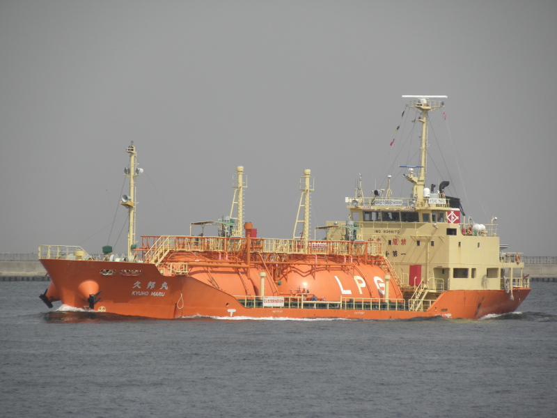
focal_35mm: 461
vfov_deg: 3.2
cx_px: 278
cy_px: 209
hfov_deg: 4.3
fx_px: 7418
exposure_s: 1/500
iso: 64
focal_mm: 82.11
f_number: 5.6
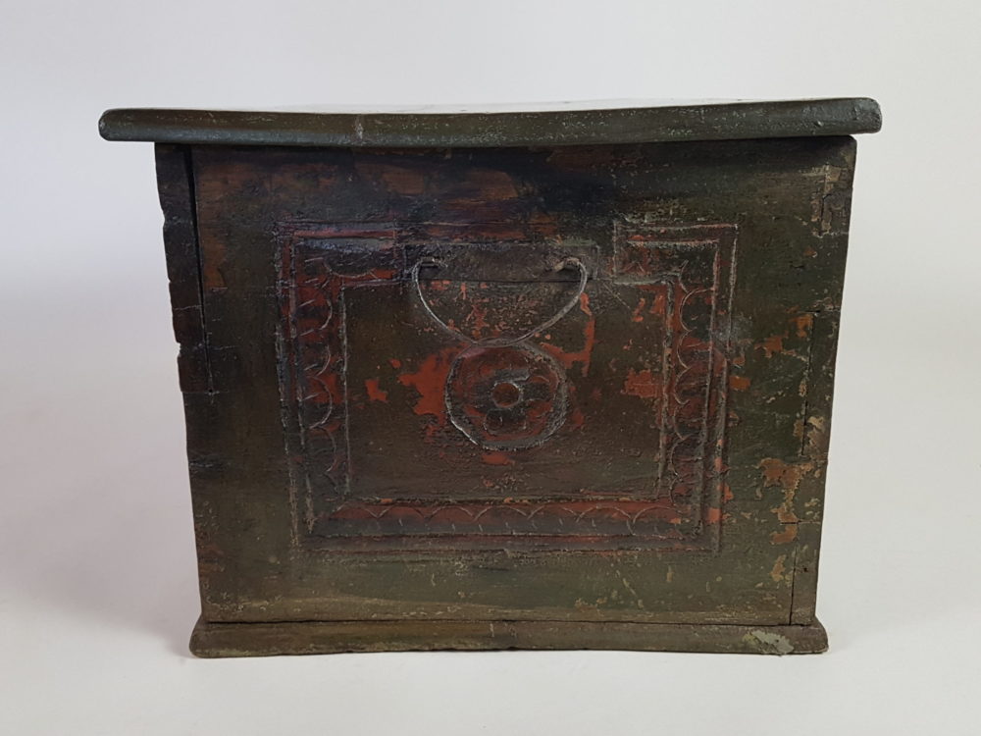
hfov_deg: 67.3
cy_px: 368
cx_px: 490
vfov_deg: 53.1
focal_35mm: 26
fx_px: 737
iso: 100
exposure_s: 1/50
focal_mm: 4.2
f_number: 1.7
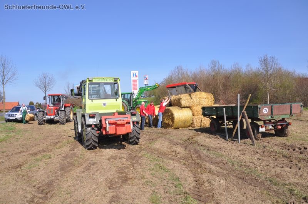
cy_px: 102
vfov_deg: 47.8
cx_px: 154
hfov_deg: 67.5
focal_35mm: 27
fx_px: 231
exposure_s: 1/400
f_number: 10
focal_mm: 18
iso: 200
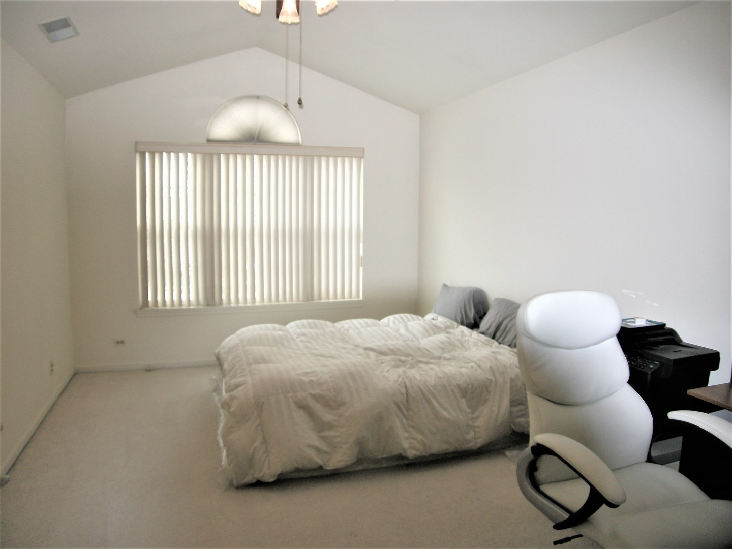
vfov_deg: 39.7
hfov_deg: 51.4
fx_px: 761
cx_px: 366
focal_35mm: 36
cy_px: 274
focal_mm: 7.5
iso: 64
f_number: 2.7
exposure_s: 1/58.6
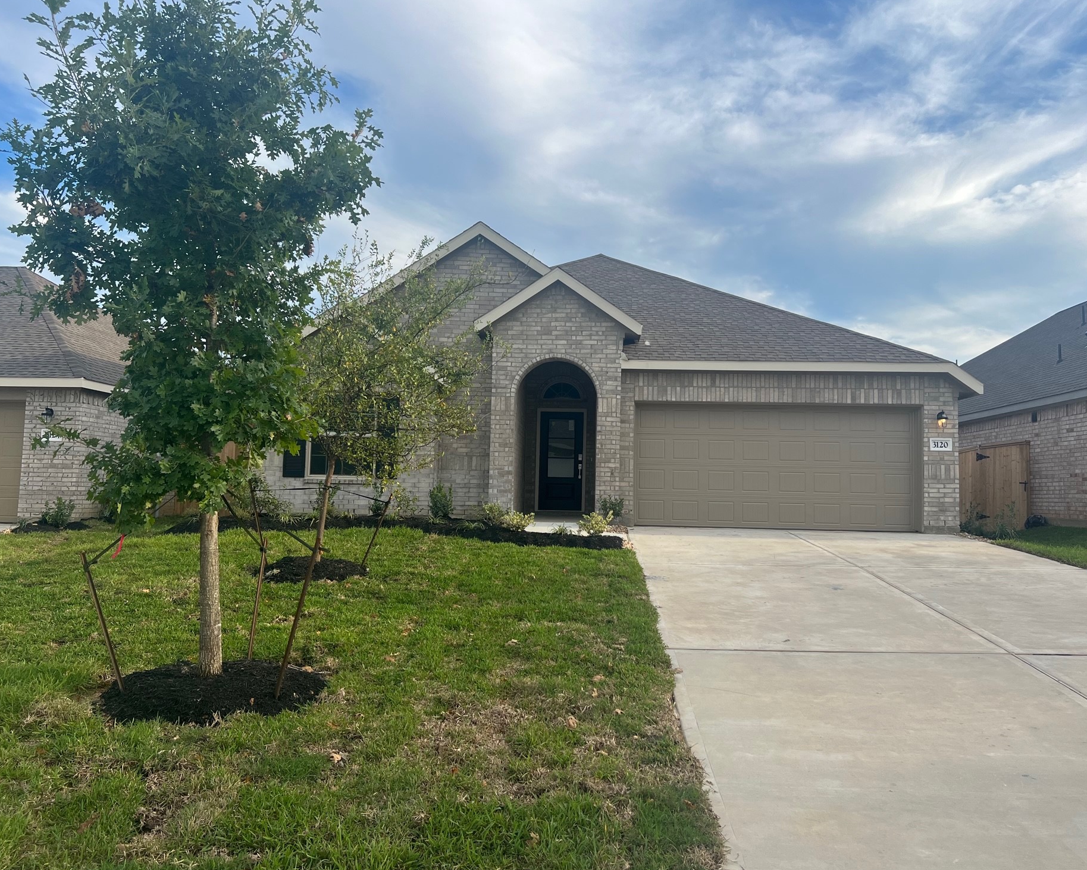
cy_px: 424
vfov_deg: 51.5
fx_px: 901
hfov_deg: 62.2
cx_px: 572
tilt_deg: +3.7
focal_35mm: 28
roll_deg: -0.5
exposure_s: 1/2695
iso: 50
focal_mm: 5.7
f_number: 1.5
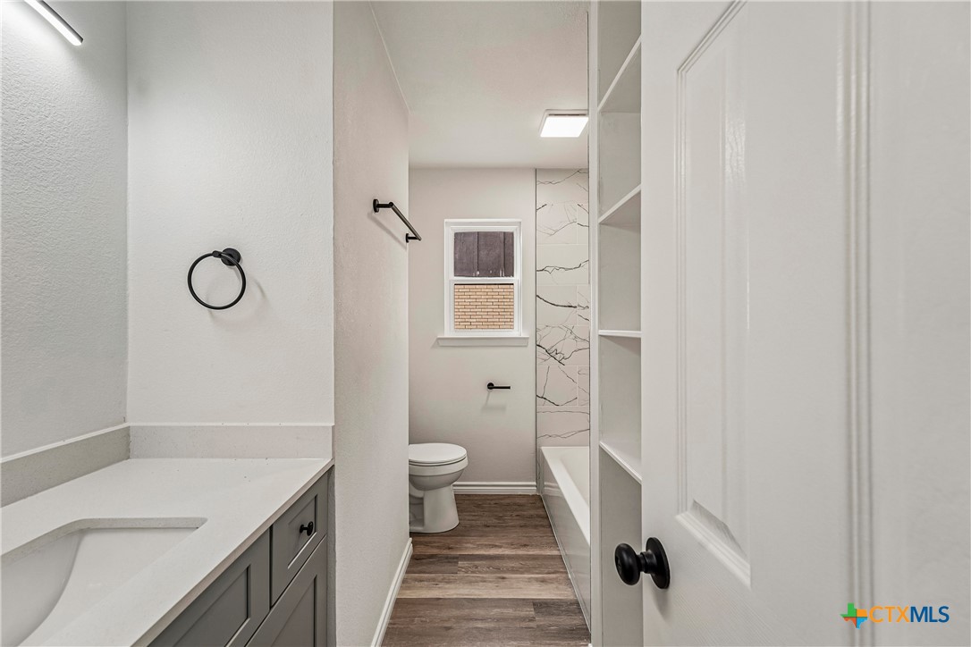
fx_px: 378
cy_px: 324
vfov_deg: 81.2
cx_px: 486
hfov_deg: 104.3
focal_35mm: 14
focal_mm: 14
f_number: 8
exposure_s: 1/30
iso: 400
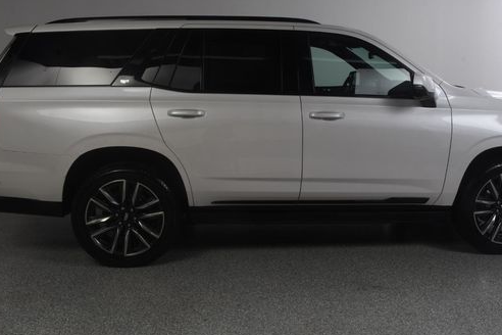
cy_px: 150
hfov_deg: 49.4
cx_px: 282
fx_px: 544
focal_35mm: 39
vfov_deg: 34.2
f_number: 14
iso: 100
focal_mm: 20
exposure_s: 1/160
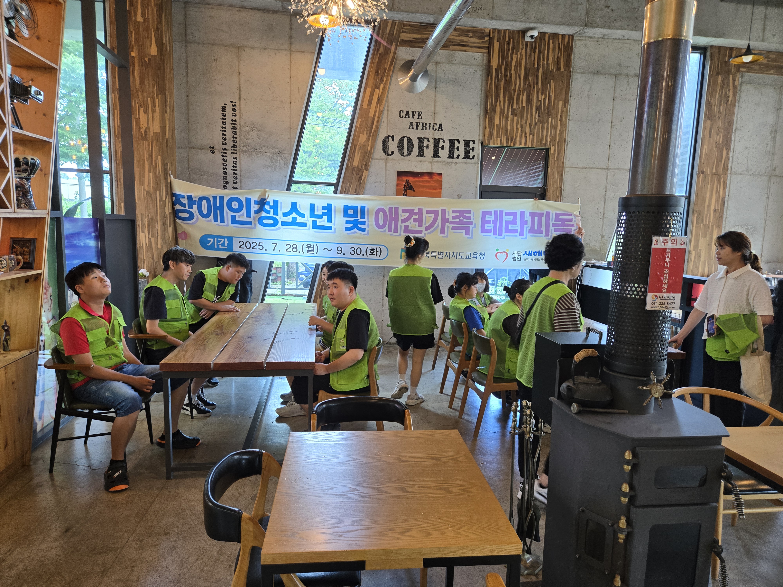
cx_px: 392
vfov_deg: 58.9
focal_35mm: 23
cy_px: 294
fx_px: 520
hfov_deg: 73.9
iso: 125
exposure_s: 1/120
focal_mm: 5.4
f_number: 1.8
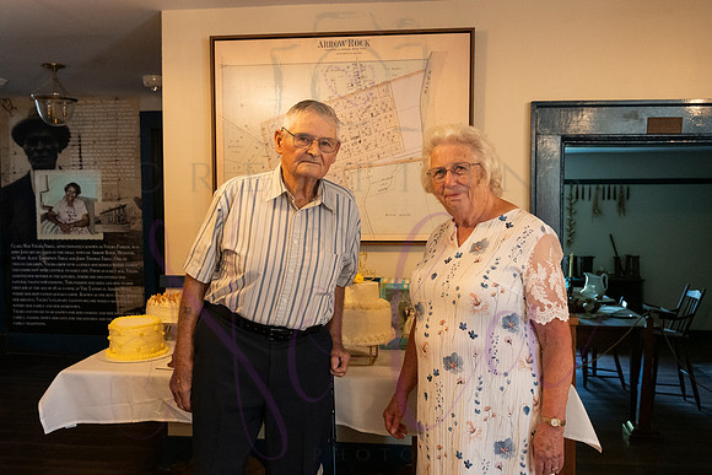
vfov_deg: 41.1
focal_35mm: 32
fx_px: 634
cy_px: 237
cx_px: 356
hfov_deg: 58.6
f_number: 6.3
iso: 6400
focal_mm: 31.5
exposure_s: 1/125
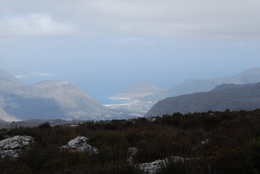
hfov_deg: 24.6
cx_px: 130
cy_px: 87
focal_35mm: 82
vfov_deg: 16.6
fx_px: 596
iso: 200
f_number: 10
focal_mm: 55
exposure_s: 1/200
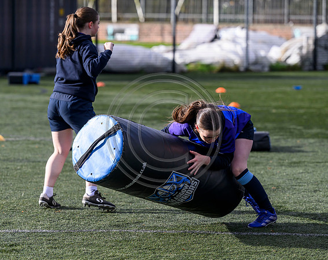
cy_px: 151
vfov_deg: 8.7
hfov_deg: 11.0
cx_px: 168
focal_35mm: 176
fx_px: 1705
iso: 500
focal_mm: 135
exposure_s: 1/3200
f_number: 3.5
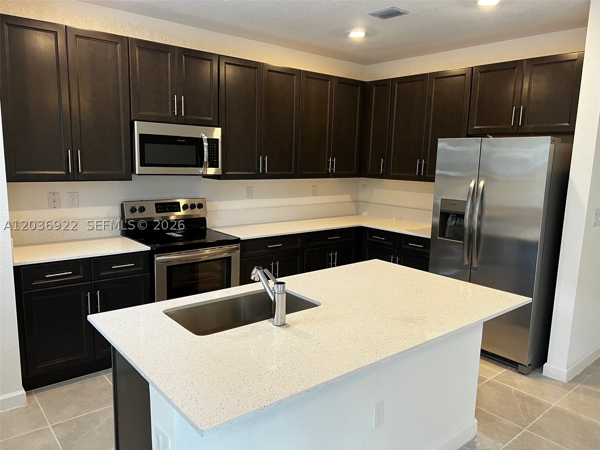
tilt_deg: -9.6
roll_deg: -1.1
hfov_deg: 67.3
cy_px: 225
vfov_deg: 53.1
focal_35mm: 26
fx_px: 451
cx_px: 300
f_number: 1.5
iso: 100
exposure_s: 1/60
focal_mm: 5.7
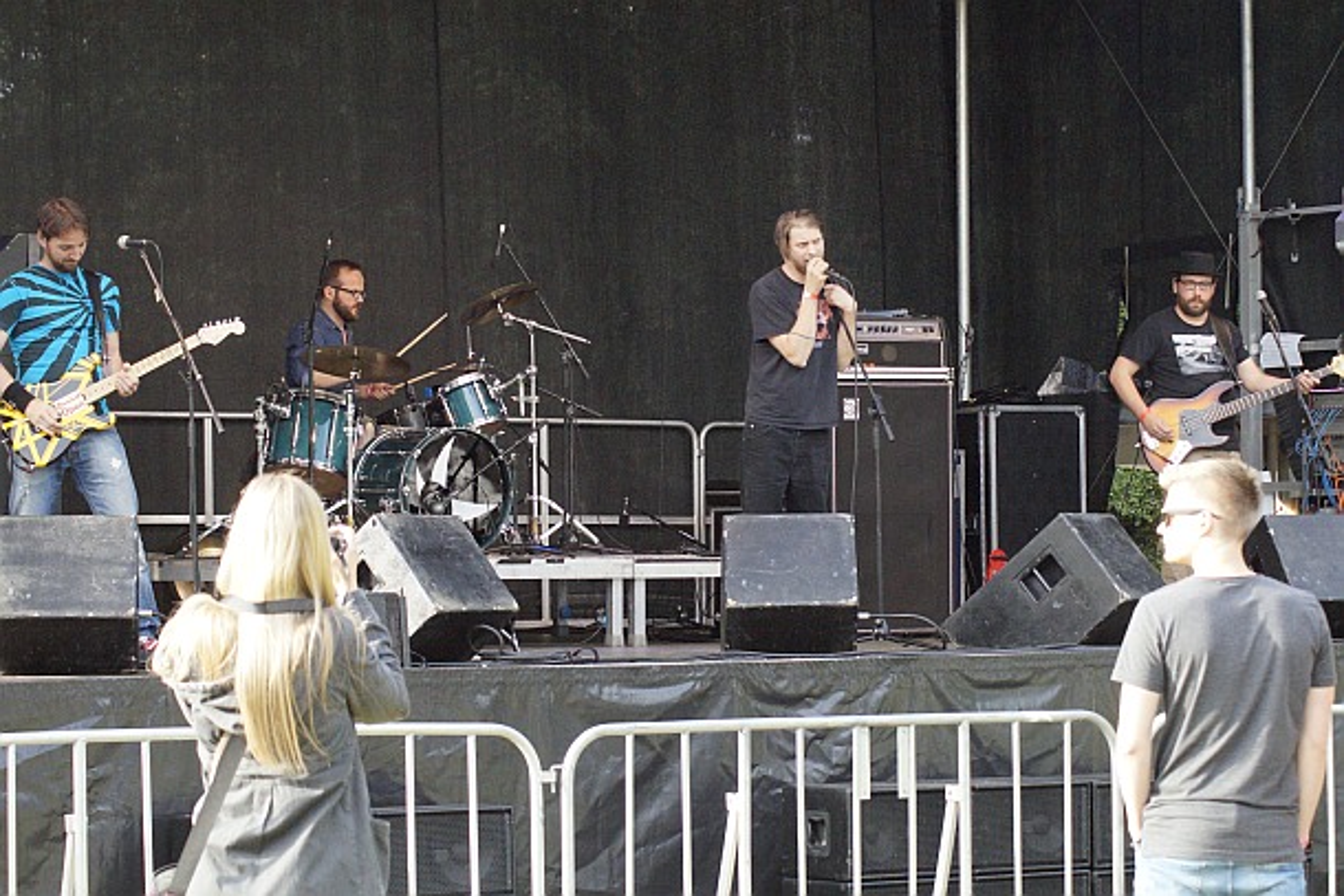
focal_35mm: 105
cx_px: 672
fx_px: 3921
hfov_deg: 19.5
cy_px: 448
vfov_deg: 13.0
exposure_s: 1/500
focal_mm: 70
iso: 3200
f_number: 8
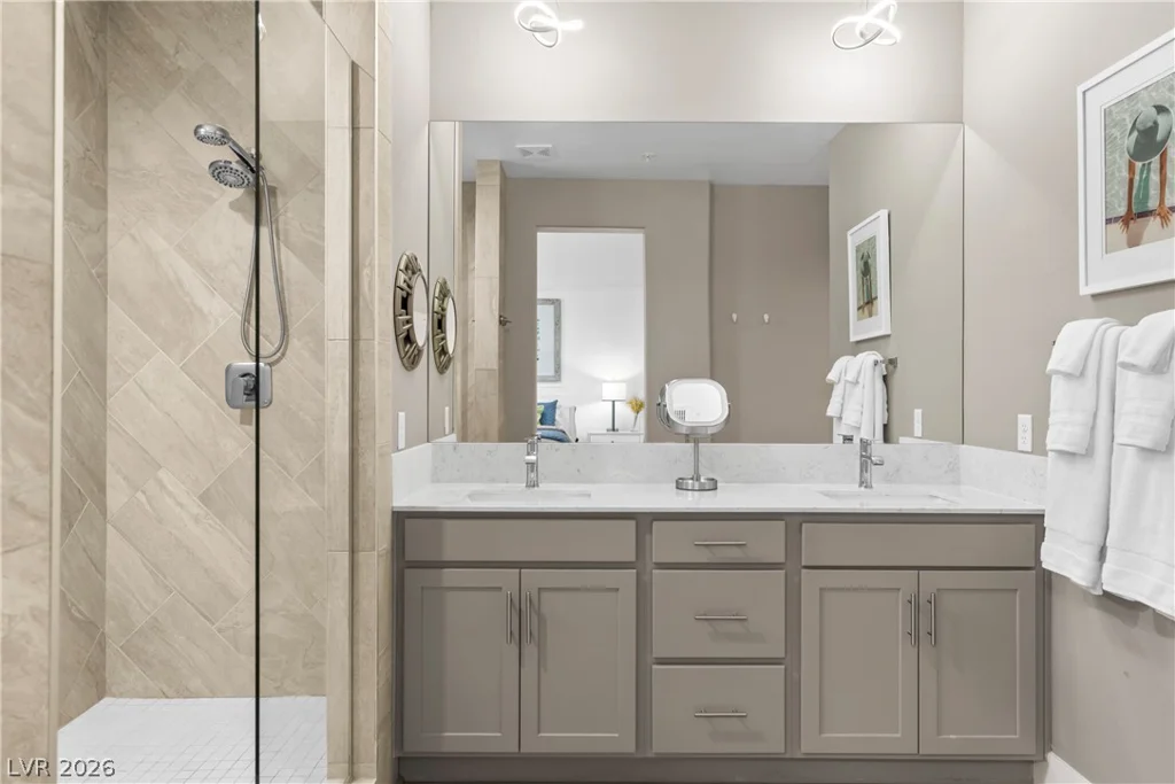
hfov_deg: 76.1
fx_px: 751
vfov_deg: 55.1
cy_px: 392
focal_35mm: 23
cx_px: 588
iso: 400
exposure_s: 1.6
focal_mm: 23
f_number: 8
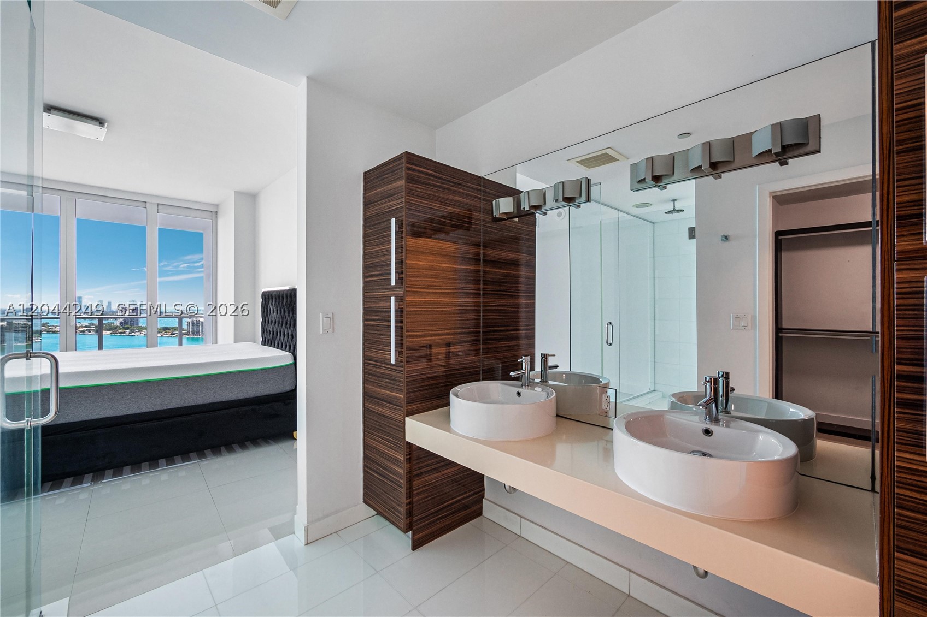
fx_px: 360
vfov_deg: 81.2
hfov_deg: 104.3
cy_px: 308
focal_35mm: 14
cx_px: 464
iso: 400
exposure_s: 1/30
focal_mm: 7
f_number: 7.1
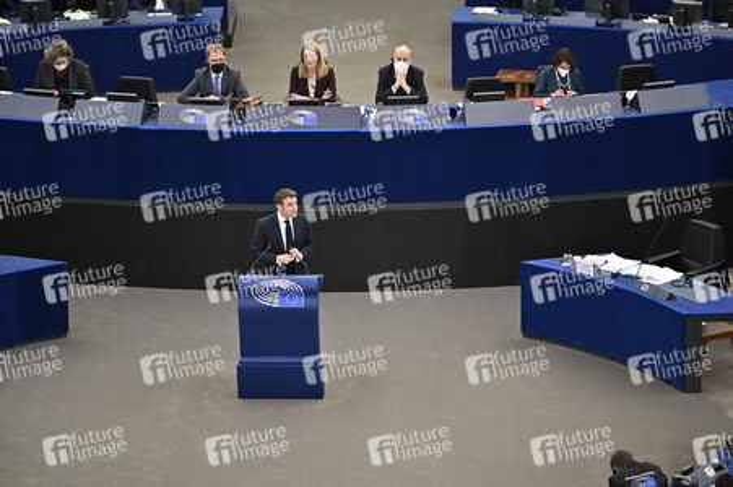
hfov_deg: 10.3
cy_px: 244
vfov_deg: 6.9
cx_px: 366
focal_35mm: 200
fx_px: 4069
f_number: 2.8
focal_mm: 200
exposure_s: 1/320
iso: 1250
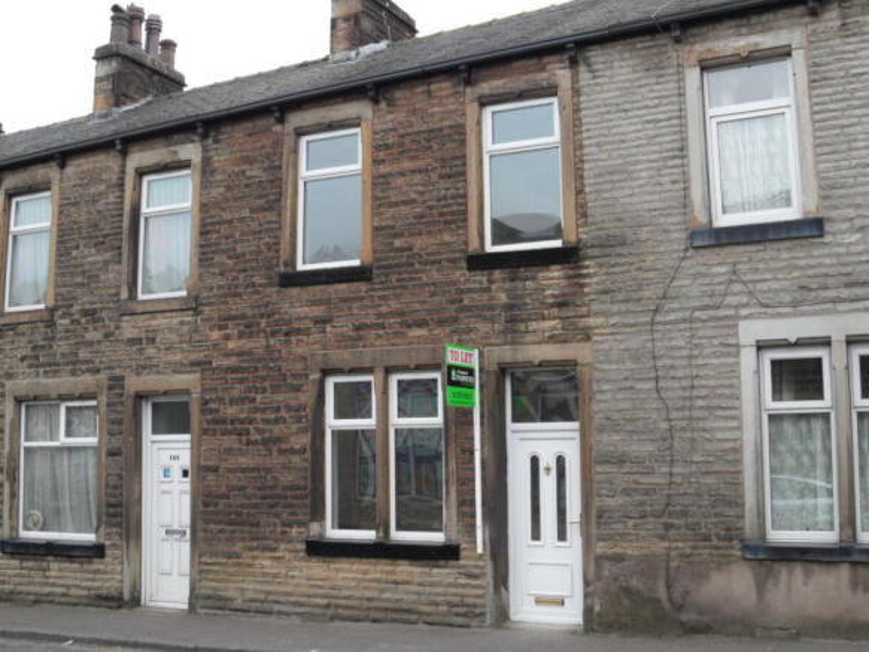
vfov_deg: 35.9
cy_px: 326
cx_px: 434
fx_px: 1004
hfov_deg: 46.8
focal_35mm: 40
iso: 80
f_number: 3.6
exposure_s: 1/180
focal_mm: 6.5
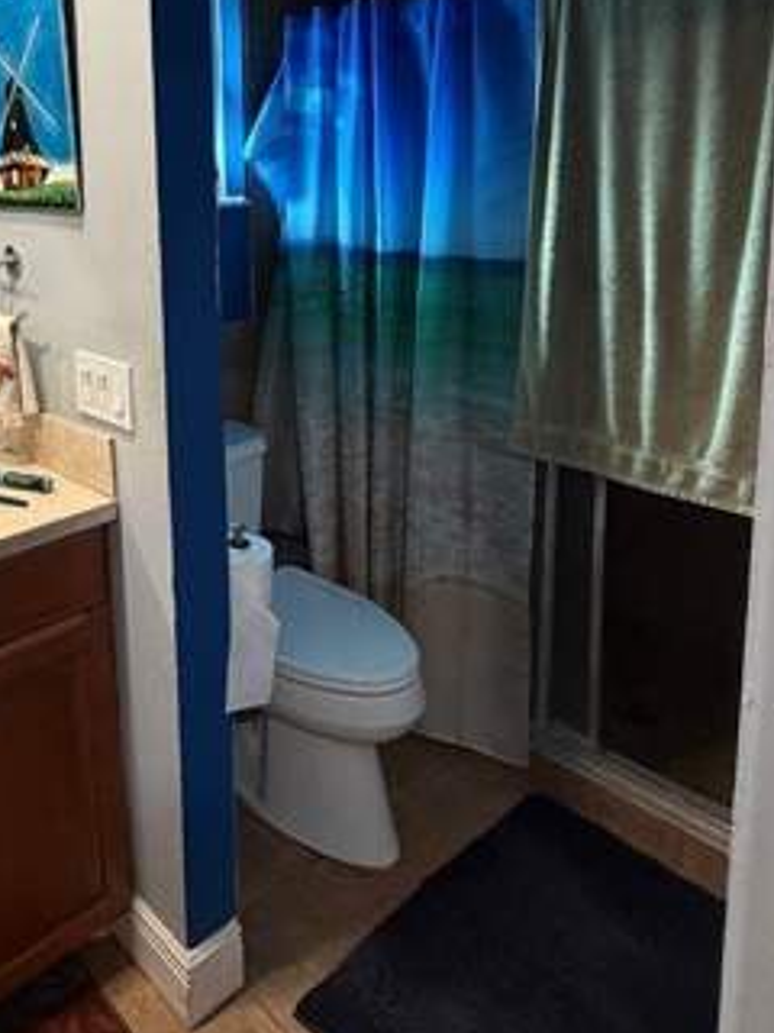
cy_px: 291
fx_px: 835
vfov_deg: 60.8
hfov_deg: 44.8
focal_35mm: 28
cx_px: 64
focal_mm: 2.22
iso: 320
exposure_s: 1/60
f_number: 2.2
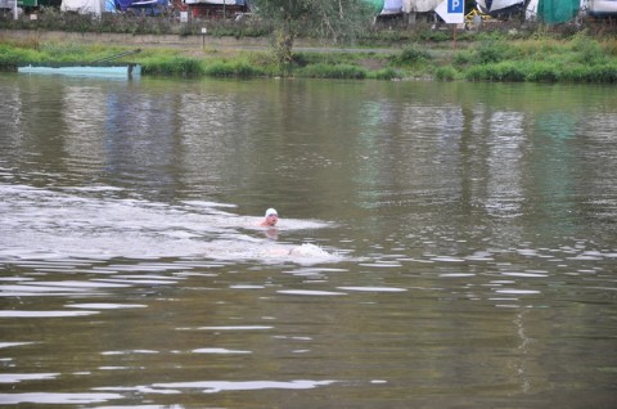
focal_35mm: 158
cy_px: 204
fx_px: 2694
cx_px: 308
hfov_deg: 13.1
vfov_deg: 8.7
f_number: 5.6
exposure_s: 1/125
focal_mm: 105
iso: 1100
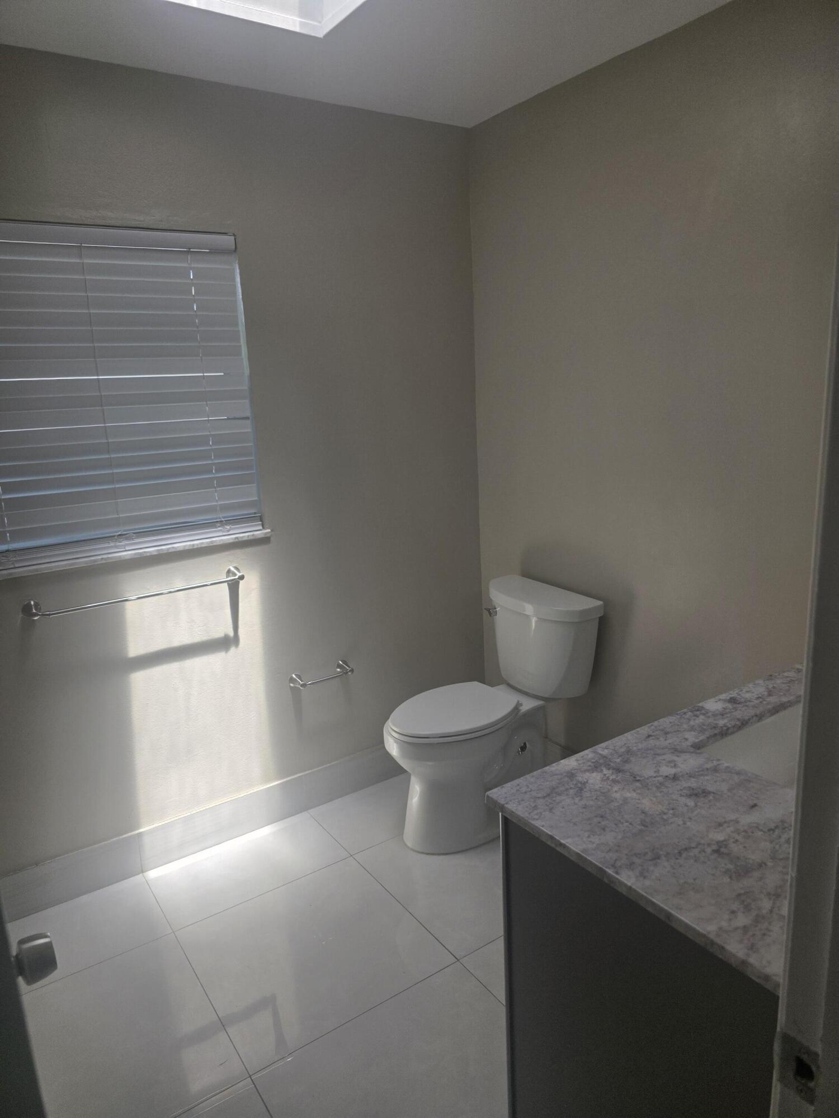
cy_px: 559
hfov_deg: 58.9
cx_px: 420
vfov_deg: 73.9
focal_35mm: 23
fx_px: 743
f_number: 1.7
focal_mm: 6.3
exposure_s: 1/180
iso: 50
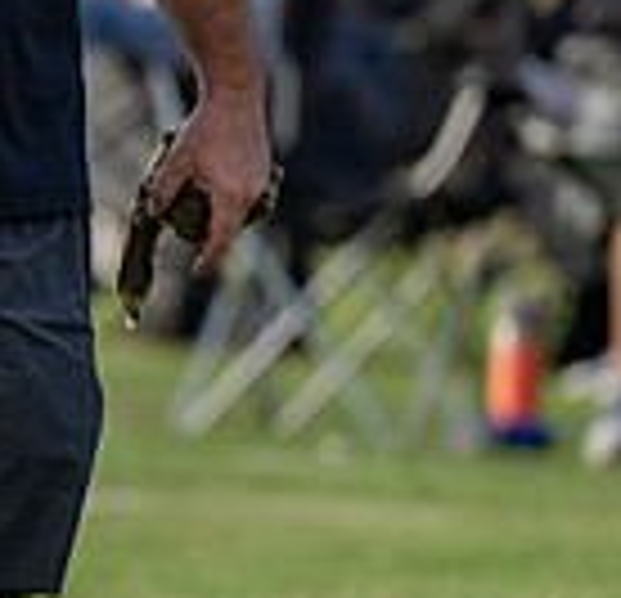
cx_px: -495
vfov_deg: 1.5
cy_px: 128
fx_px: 23520
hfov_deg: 1.5
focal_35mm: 1180
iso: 200
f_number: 2.8
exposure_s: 1/1250
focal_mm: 200
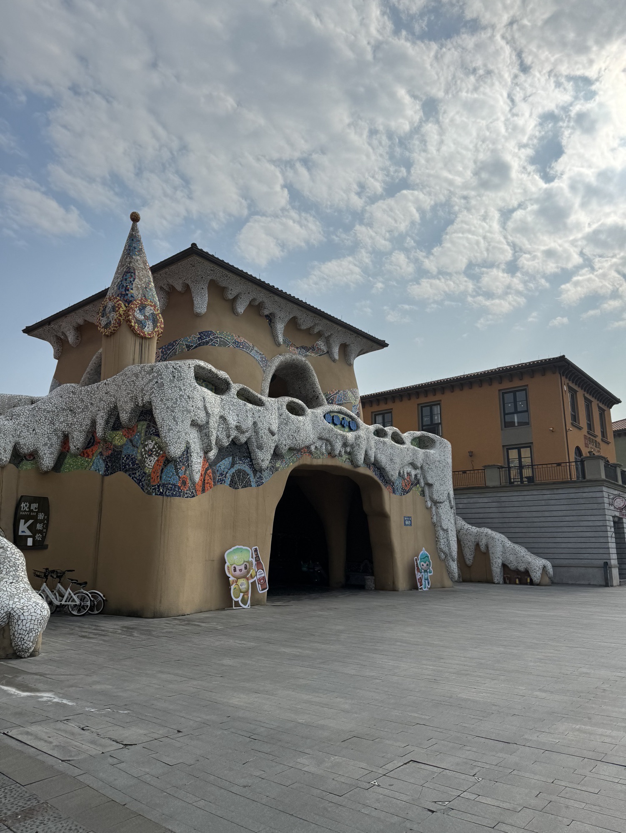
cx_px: 313
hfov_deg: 56.9
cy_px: 416
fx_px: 578
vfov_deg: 71.6
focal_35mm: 24
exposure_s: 1/15152
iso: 80
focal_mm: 6.86
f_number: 1.78
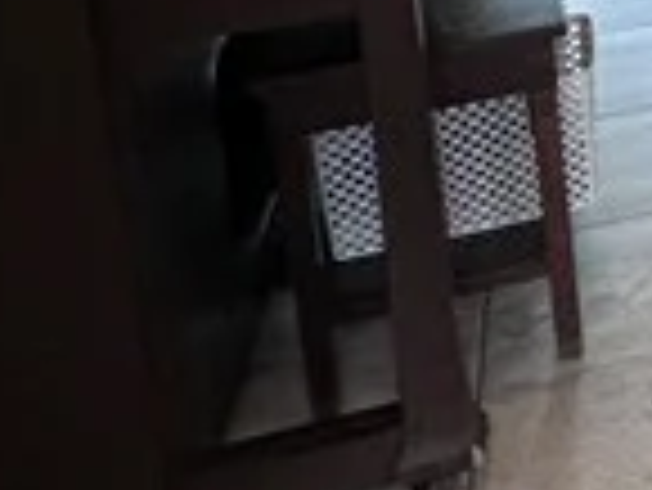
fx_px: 1866
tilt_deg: -9.8
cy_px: -360
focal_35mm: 99
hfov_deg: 13.3
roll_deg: -0.1
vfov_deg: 13.6
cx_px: 1659
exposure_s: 1/120
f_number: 2.2
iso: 80
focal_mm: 2.22
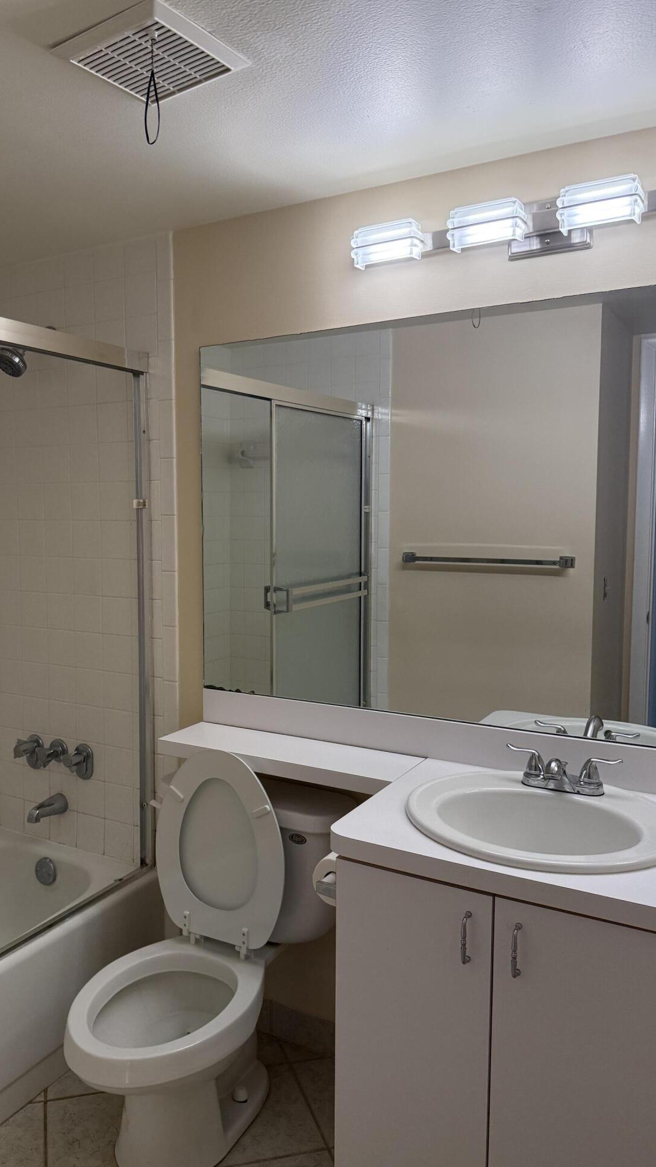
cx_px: 236
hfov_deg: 42.5
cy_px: 581
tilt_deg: -4.4
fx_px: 835
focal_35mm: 27
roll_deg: -0.1
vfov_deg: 69.9
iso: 200
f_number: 1.78
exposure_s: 1/218
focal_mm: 6.76
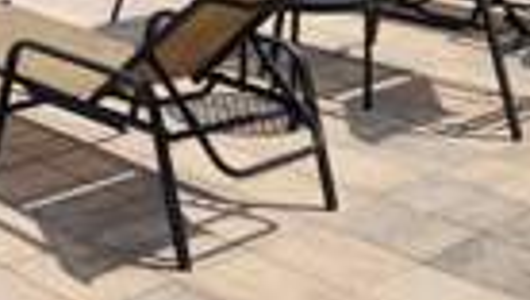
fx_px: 1224
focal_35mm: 87
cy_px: -173
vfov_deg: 13.1
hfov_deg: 21.8
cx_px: -173
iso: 12
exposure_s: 1/2049
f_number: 1.8
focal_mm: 6.4
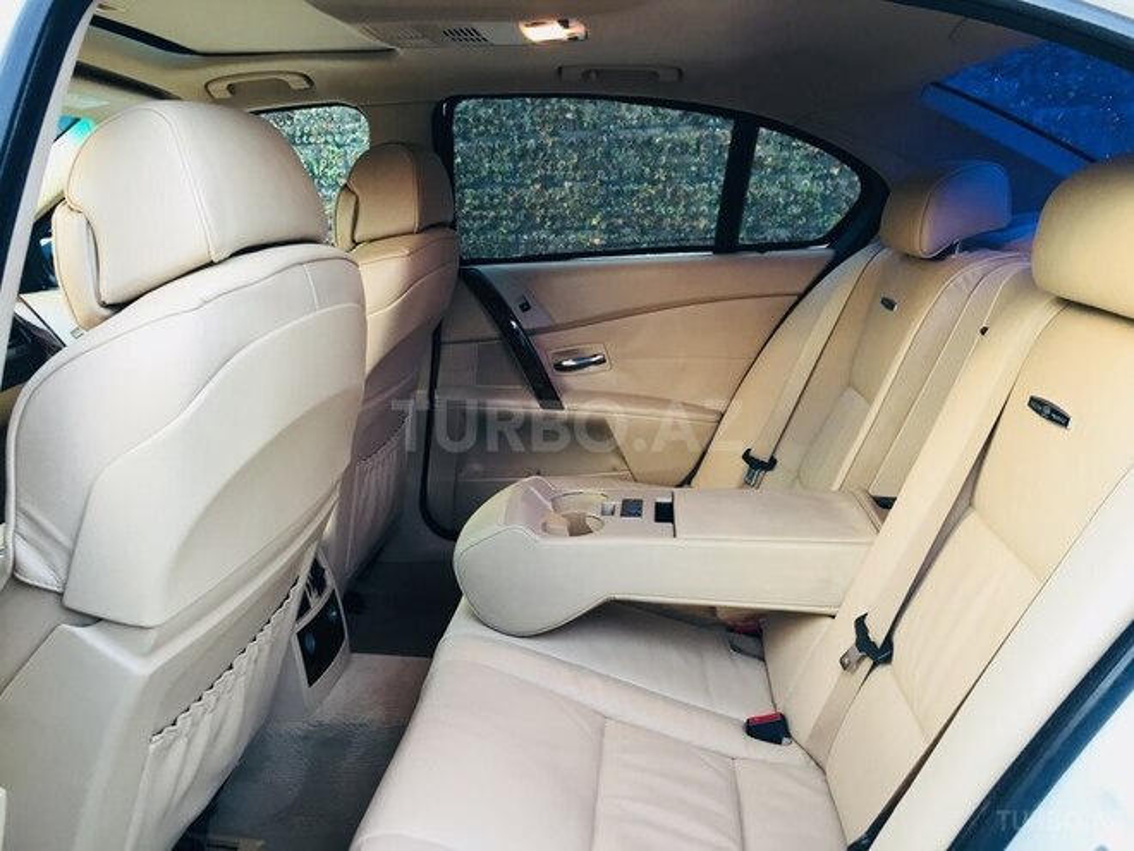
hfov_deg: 61.7
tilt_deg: -12.2
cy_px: 426
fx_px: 950
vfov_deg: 48.2
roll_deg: +2.0
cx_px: 567
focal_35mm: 29
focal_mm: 4.15
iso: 80
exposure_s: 1/33
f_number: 2.2
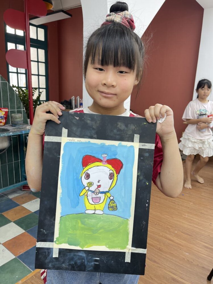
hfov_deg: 54.9
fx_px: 205
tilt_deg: -14.3
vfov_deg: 69.4
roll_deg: -1.7
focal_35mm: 25
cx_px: 106
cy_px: 142
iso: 40
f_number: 1.6
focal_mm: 5.1
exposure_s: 1/100
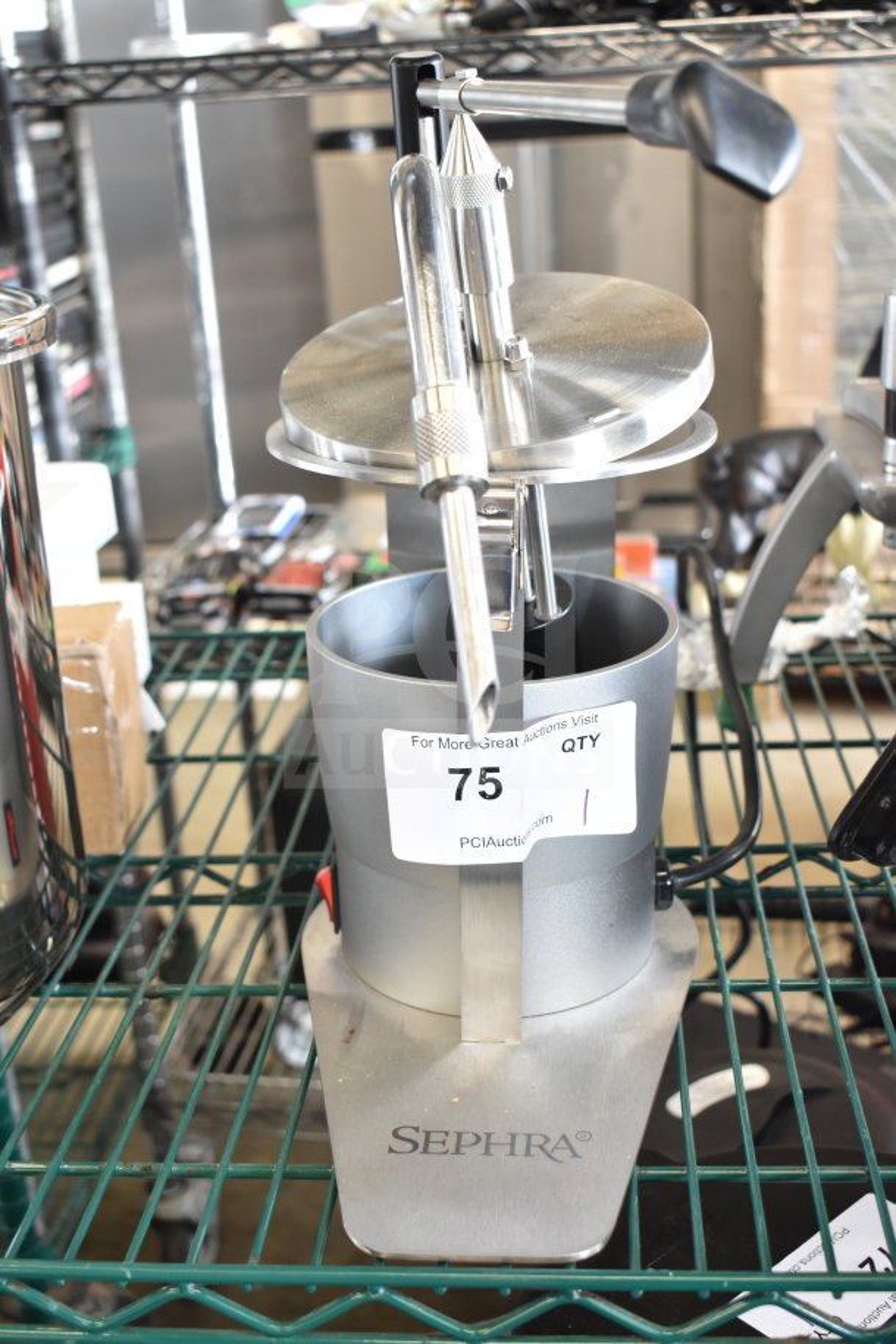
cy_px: 672
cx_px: 448
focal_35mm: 42
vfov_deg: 46.4
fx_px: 1568
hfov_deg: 31.9
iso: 1250
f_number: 4.2
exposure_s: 1/50
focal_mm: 28
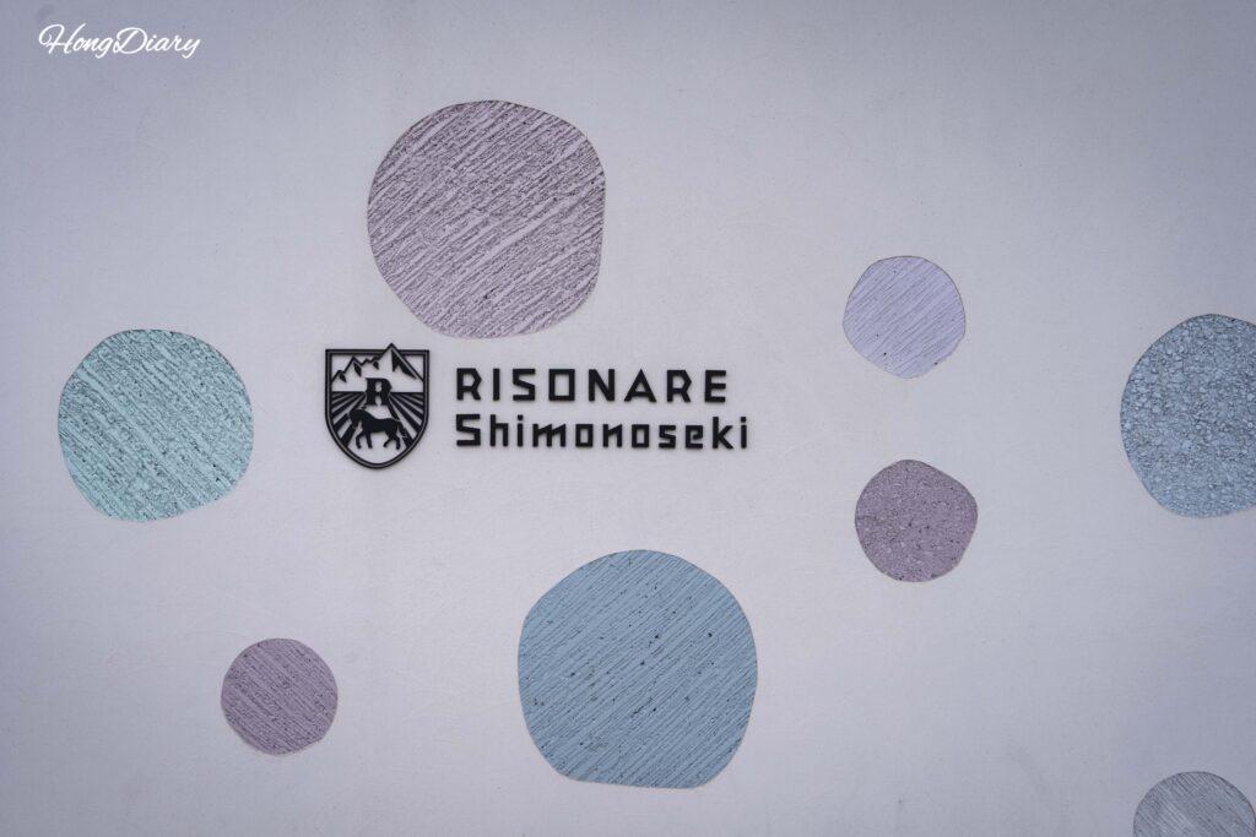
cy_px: 418
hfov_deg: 61.9
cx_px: 628
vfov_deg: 43.6
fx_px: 1047
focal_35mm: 30
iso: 100
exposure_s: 1/125
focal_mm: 30
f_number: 10
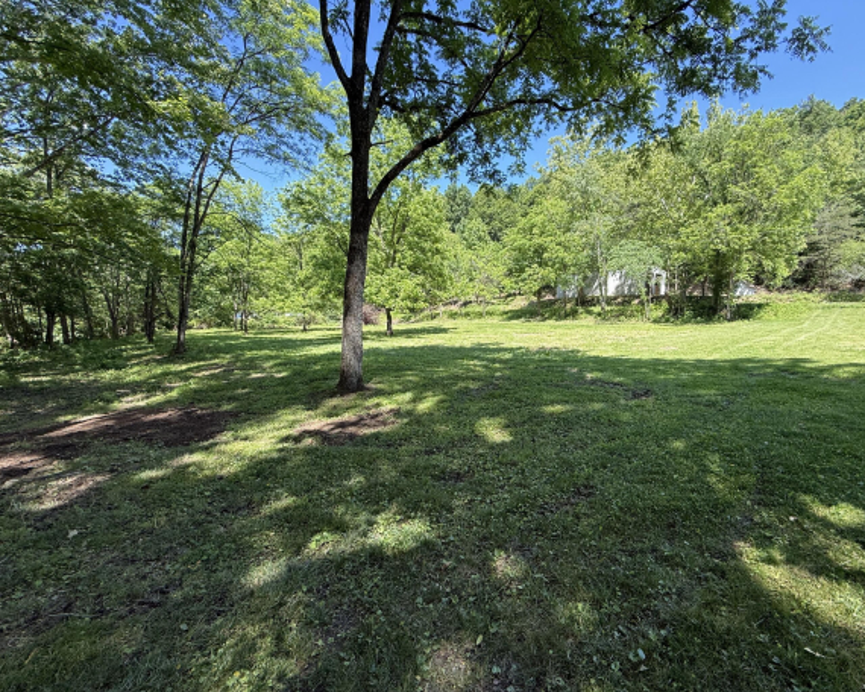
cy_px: 364
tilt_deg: -4.1
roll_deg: -0.9
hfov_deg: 92.7
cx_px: 485
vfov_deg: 80.3
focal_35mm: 16
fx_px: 410
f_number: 2.2
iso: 50
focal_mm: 2.22
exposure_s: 1/319
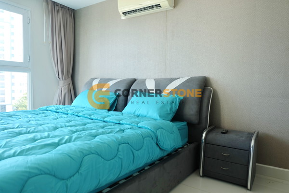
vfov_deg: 53.1
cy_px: 96
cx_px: 144
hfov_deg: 73.7
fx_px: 193
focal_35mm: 24
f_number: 3.5
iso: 200
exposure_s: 1/75
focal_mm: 16
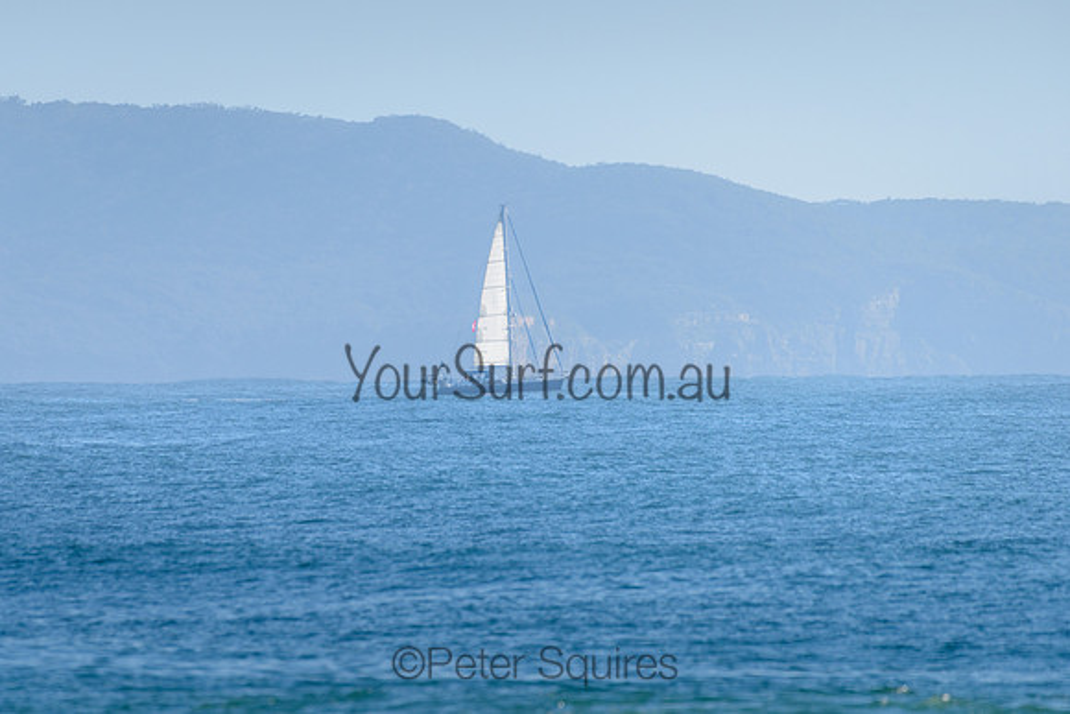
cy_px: 299
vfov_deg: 2.2
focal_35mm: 613
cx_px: 425
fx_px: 18224
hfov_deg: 3.4
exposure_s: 1/2000
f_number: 5.6
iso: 200
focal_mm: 500
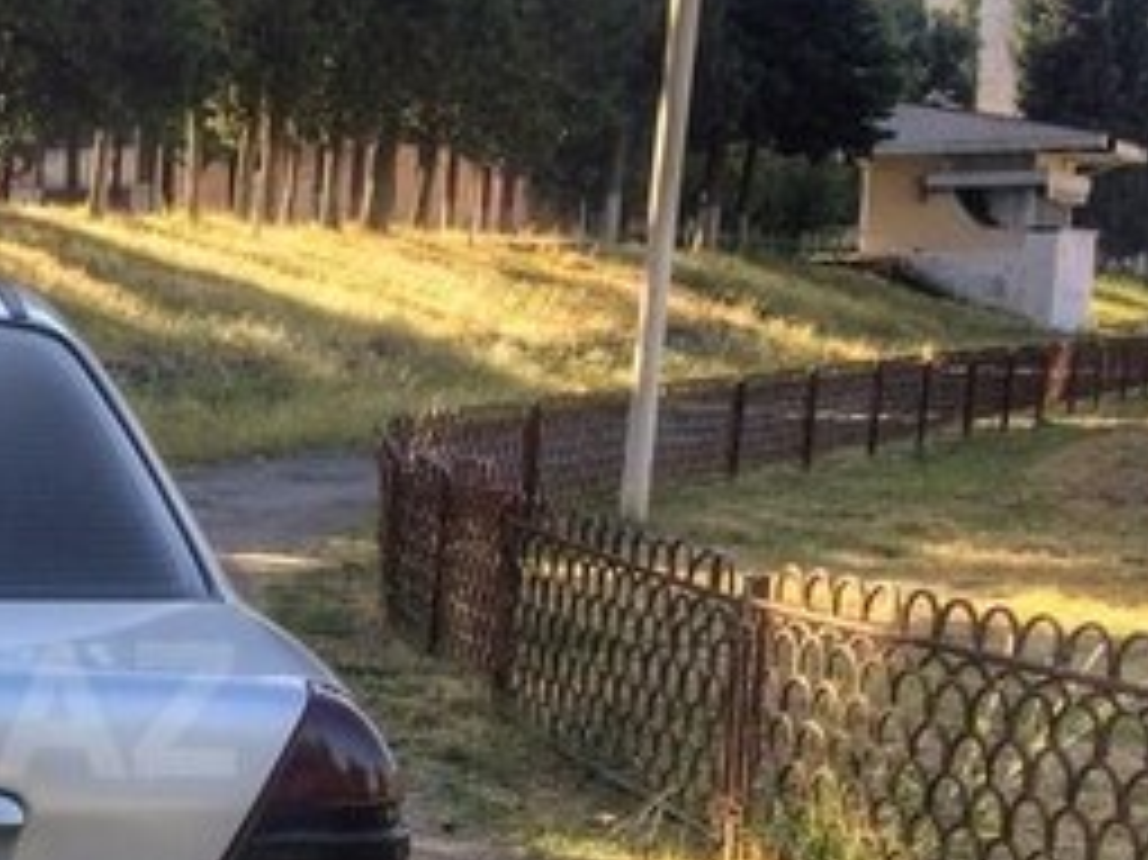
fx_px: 2486
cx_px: -225
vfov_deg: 19.4
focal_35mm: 75
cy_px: 709
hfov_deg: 23.7
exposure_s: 1/419
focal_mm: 4.15
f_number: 2.2
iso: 32
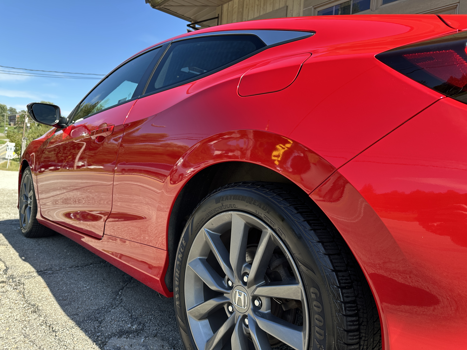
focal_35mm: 24
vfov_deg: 56.8
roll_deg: -4.3
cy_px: 175
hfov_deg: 71.6
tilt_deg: -1.6
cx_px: 234
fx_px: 324
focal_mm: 6.86
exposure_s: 1/773
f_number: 1.78
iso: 80
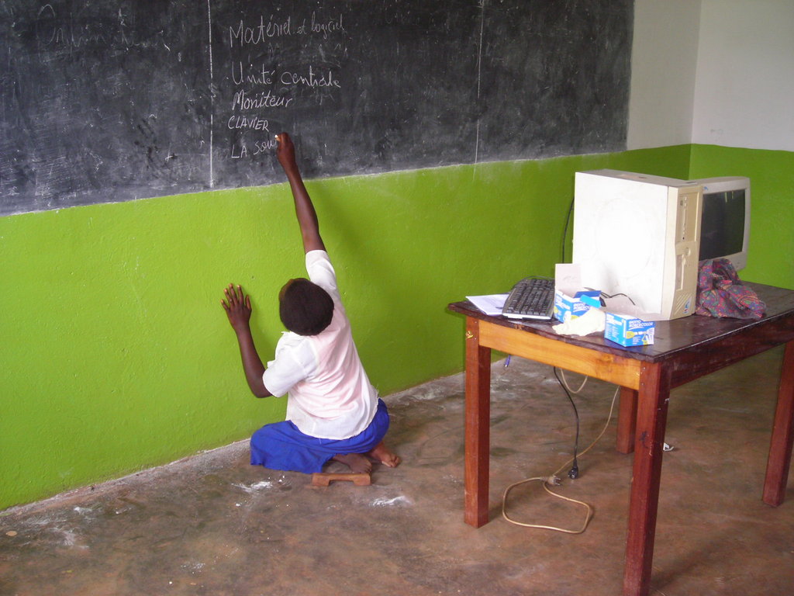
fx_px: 872
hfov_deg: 49.0
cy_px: 298
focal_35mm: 38
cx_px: 397
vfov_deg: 37.7
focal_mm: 6.3
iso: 148
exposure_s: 1/30
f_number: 3.2
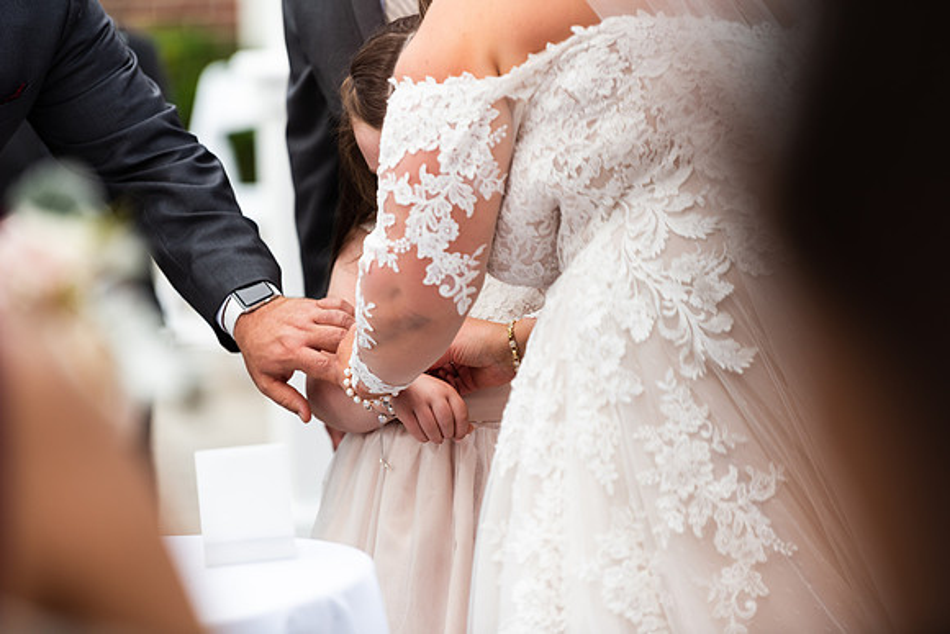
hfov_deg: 10.3
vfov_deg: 6.9
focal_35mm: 200
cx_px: 475
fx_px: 5279
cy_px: 317
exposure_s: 1/800
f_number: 2.8
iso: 64
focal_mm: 200
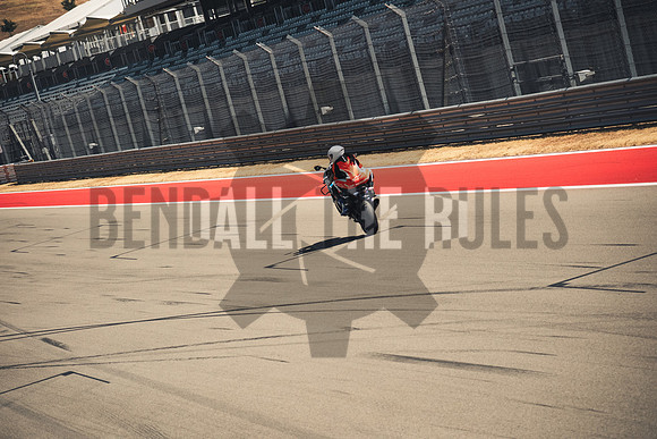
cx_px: 328
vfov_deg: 9.2
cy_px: 220
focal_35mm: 150
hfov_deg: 13.7
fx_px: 2738
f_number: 4.5
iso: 1250
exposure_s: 1/4000
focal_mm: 100
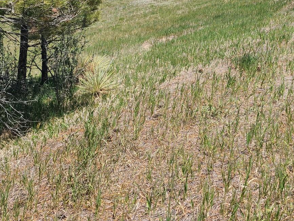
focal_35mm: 48
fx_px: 408
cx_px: 190
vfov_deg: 29.2
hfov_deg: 39.3
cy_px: 27
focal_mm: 5.4
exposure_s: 1/1962
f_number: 1.8
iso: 40
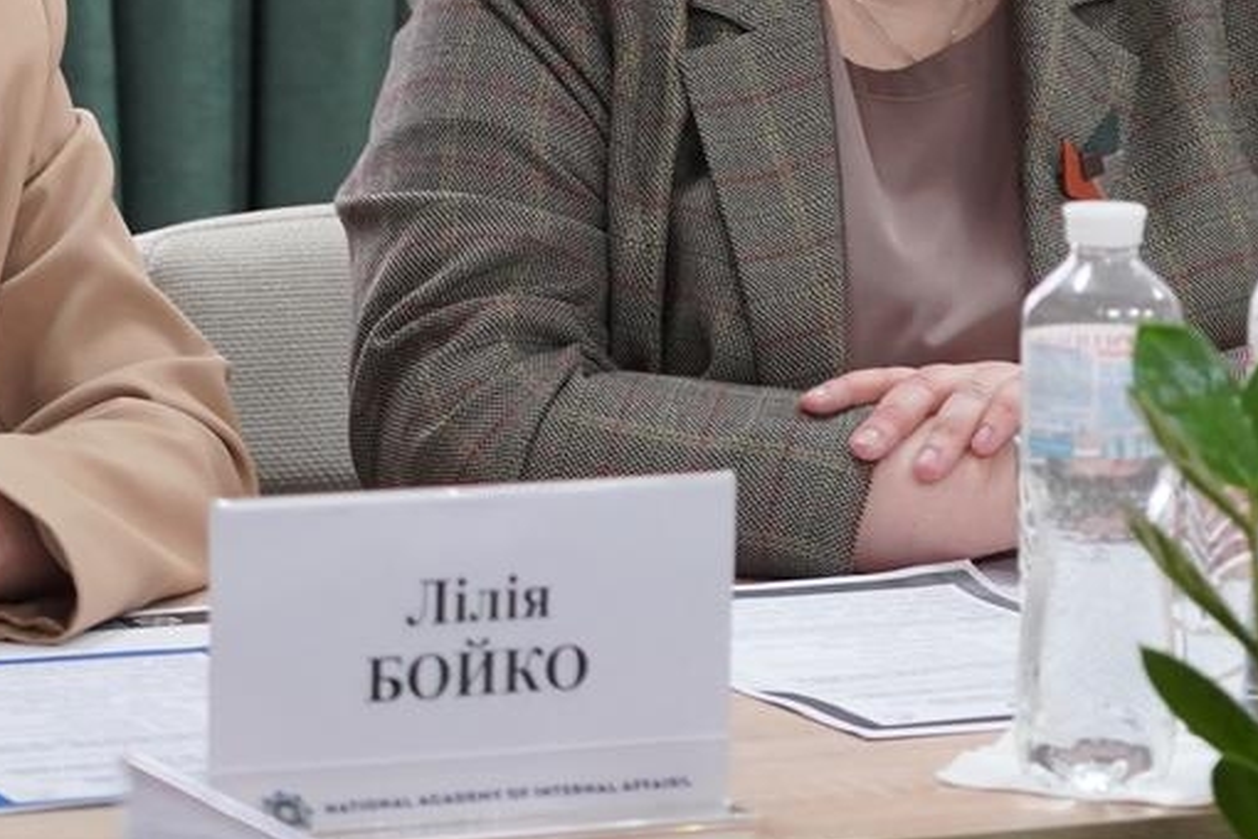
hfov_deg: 10.3
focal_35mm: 200
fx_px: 6988
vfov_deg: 6.8
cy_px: -242
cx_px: 908
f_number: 4
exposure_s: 1/160
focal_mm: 68
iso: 1600
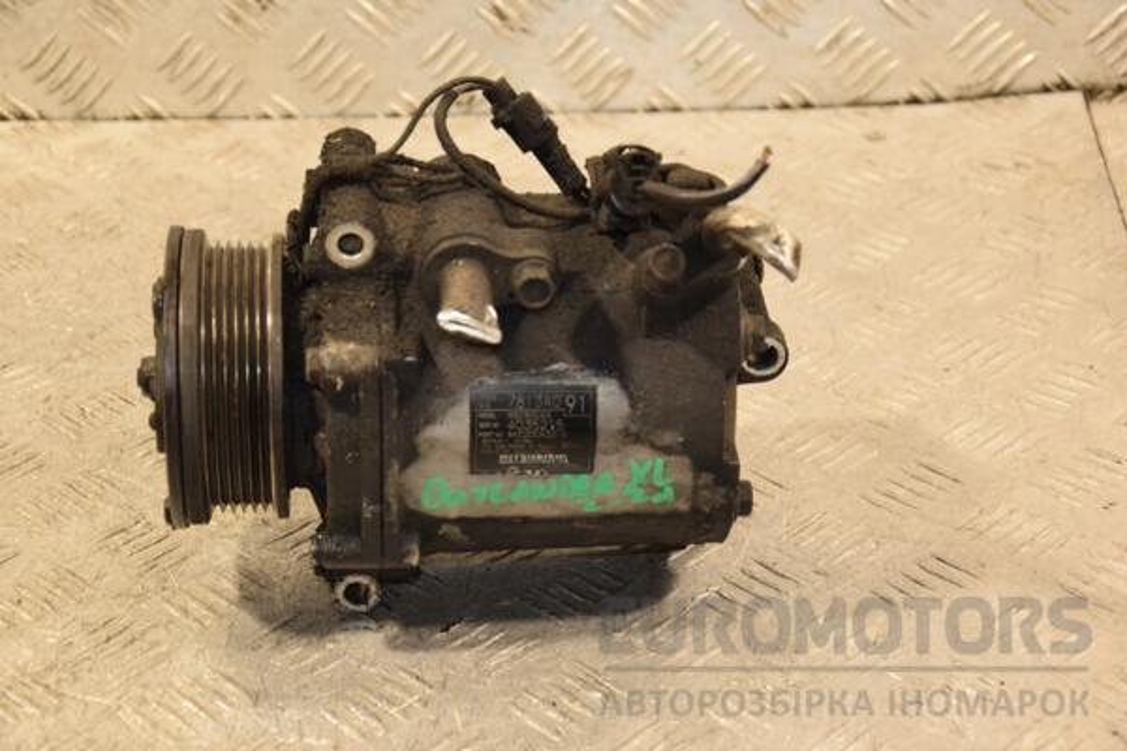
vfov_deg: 15.7
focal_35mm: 87
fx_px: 2723
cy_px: 376
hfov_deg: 23.4
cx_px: 564
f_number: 5
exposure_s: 1/100
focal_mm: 58
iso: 800
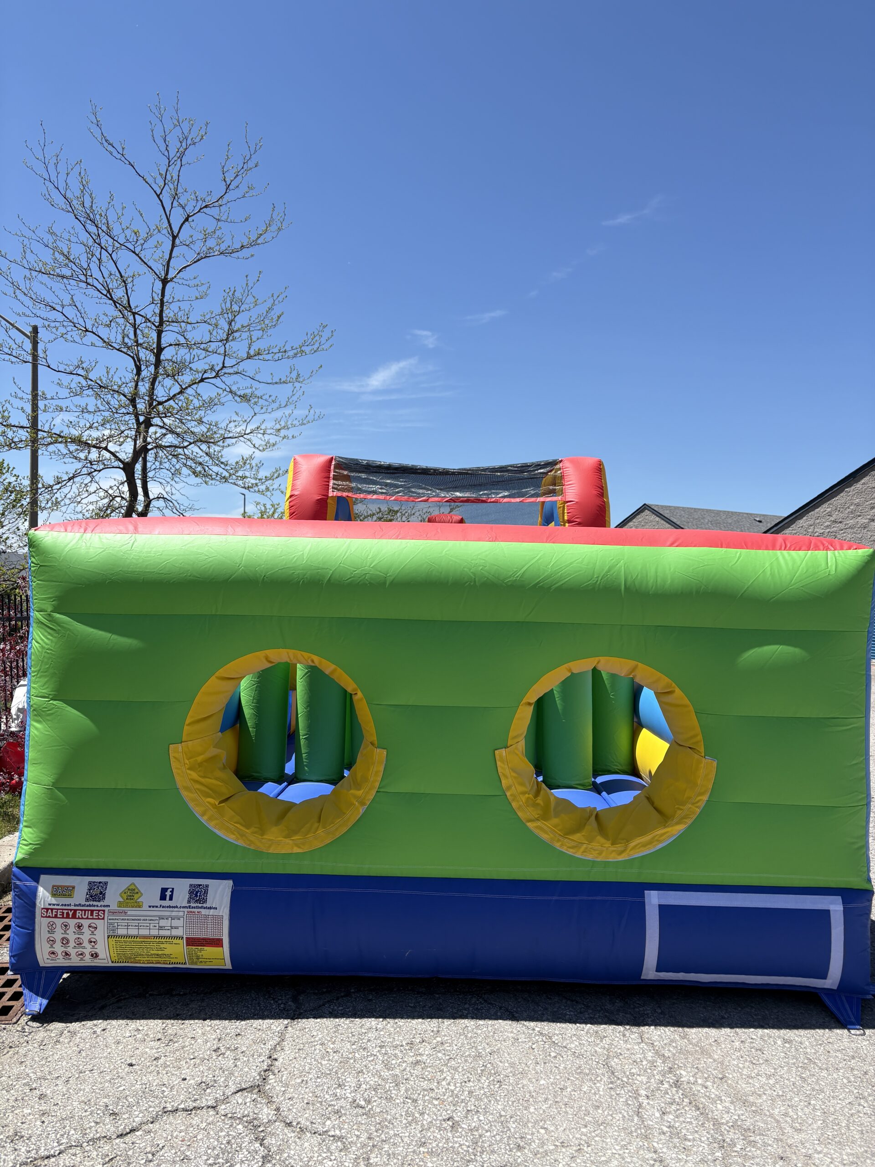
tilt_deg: +1.6
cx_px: 438
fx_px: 876
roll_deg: -2.3
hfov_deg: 53.1
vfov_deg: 67.3
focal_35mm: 26
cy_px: 584
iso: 50
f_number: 1.6
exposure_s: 1/4065
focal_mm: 5.96
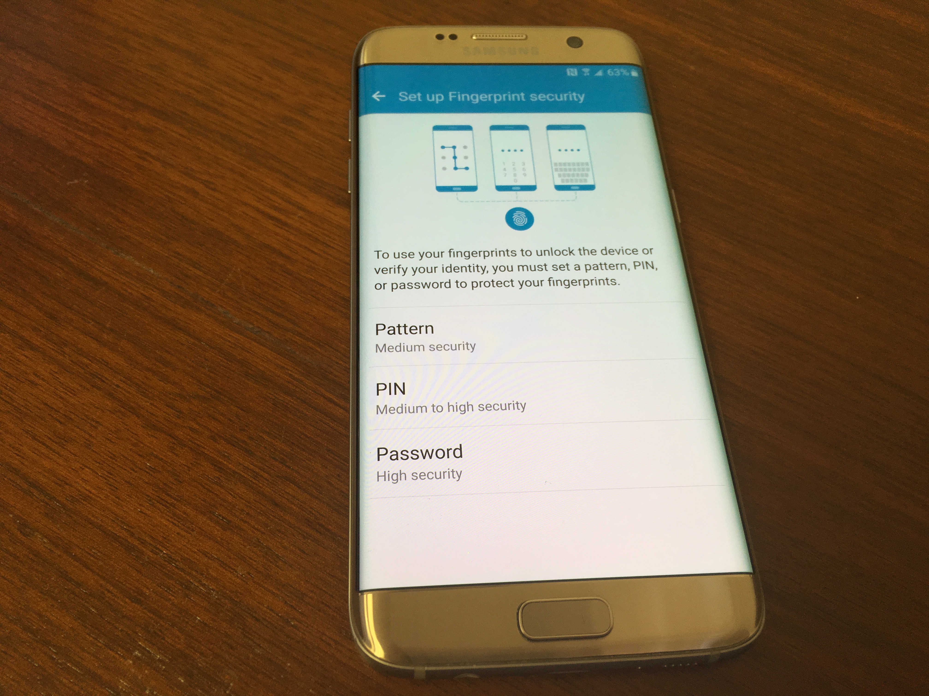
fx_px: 778
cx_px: 464
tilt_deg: -61.5
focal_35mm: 29
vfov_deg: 48.2
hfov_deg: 61.7
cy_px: 348
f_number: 2.2
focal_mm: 4.15
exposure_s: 1/60
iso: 25
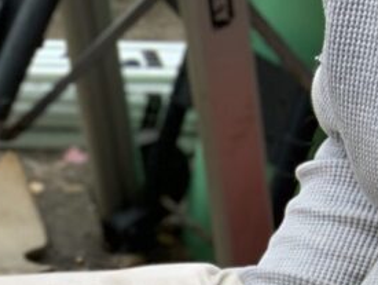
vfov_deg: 11.9
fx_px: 1301
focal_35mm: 119
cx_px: -239
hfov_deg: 15.0
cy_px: 435
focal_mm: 2.87
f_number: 2.2
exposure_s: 1/121
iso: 25
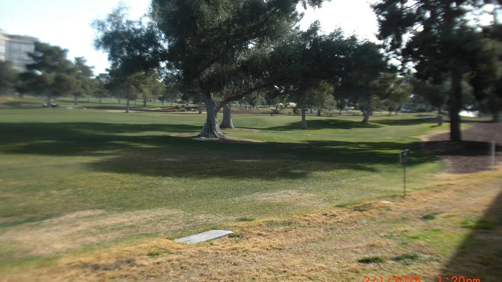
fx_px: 532
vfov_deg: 29.7
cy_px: 128
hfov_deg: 50.5
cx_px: 254
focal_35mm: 40
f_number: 2.8
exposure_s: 1/640
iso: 50
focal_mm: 6.3
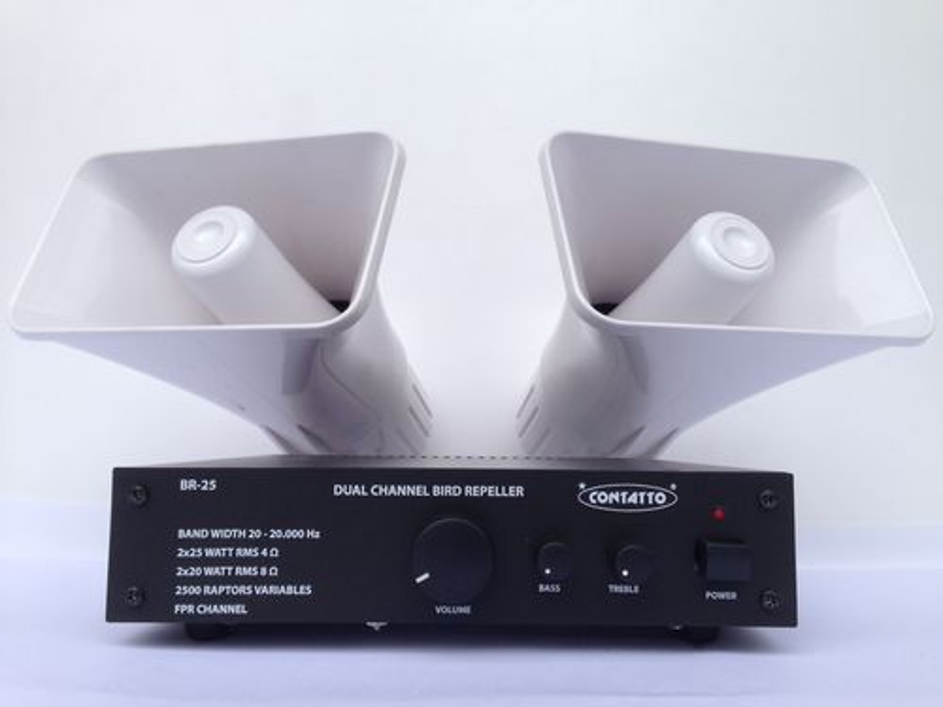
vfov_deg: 42.9
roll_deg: -0.4
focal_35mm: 33
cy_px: 354
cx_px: 472
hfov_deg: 55.4
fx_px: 899
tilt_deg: +7.9
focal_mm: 4.12
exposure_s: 1/335
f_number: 2.4
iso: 50
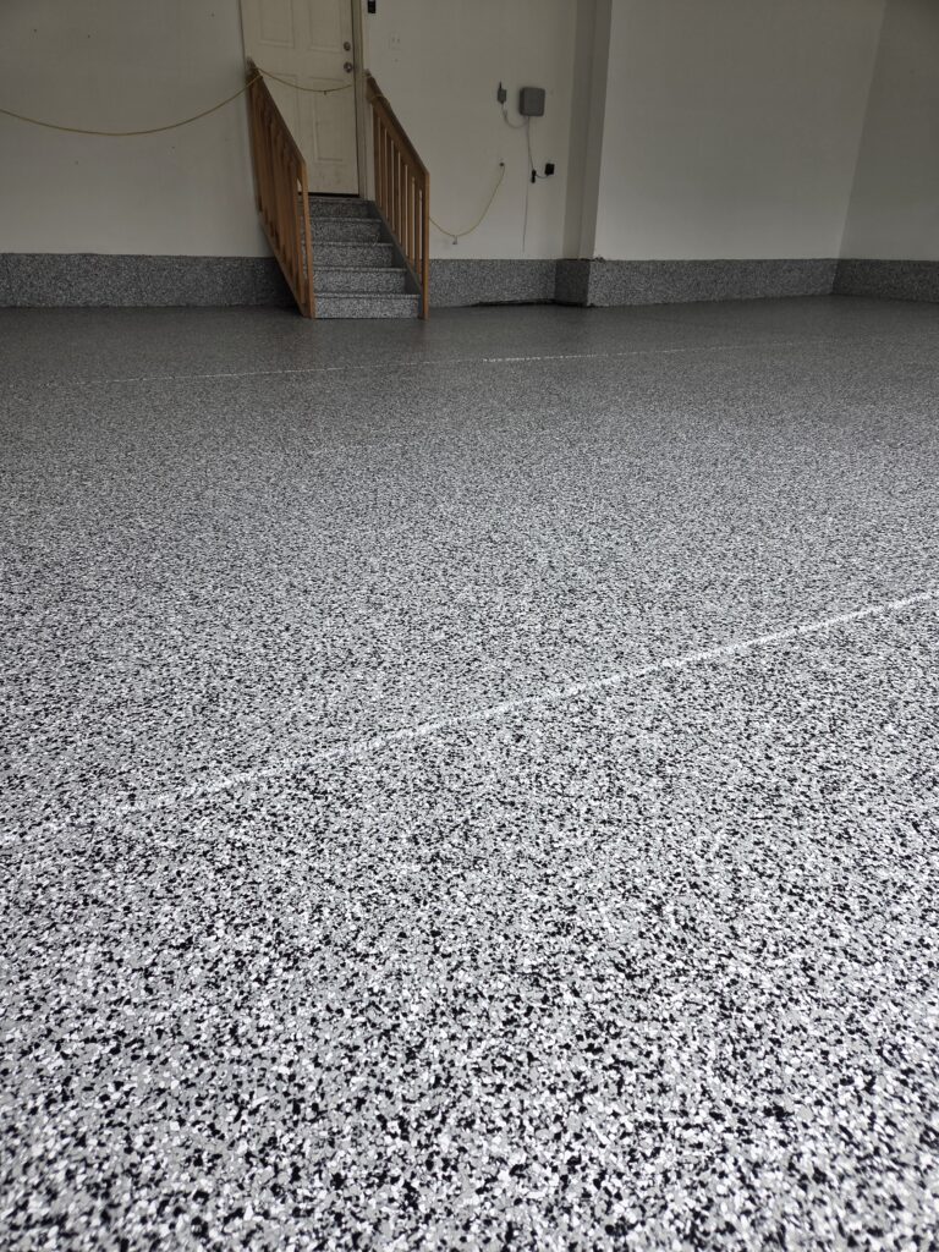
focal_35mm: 23
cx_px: 470
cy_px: 626
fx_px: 832
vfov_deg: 73.9
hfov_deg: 58.9
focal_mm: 5.4
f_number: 1.8
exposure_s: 1/722
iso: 80
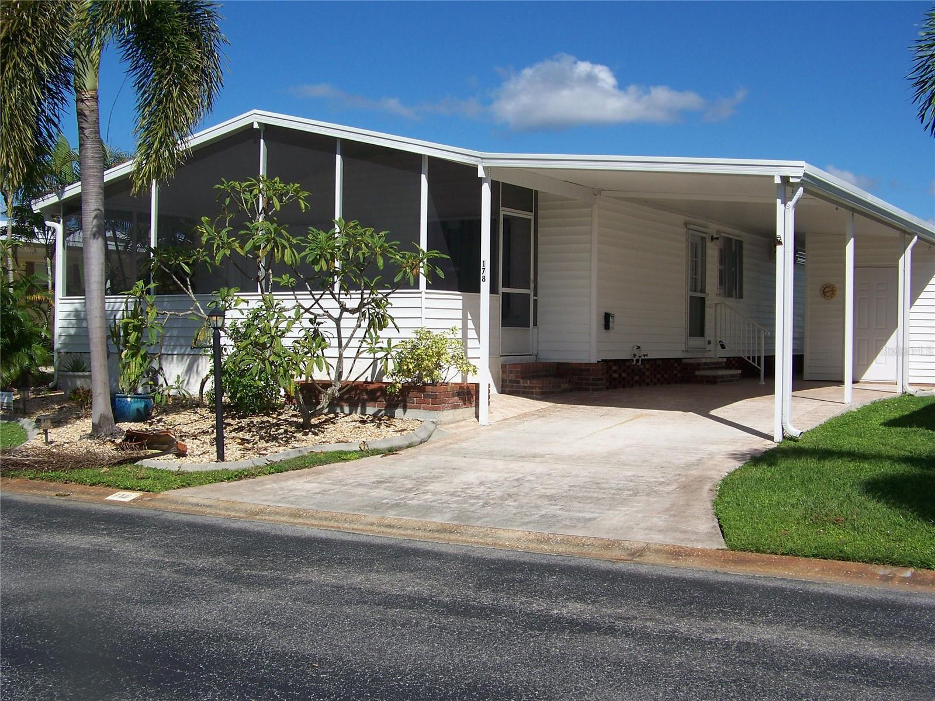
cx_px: 468
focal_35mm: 43
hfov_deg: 43.9
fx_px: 1161
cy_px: 350
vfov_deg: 33.6
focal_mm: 6.75
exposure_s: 1/800
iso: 64
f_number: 4
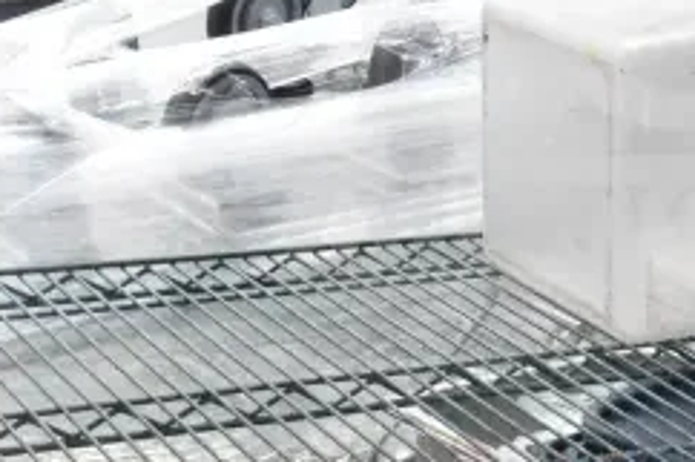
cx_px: 606
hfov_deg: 17.2
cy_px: 65
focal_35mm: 117
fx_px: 2262
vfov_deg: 11.6
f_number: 20
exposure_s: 1/1600
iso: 6400
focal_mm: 31
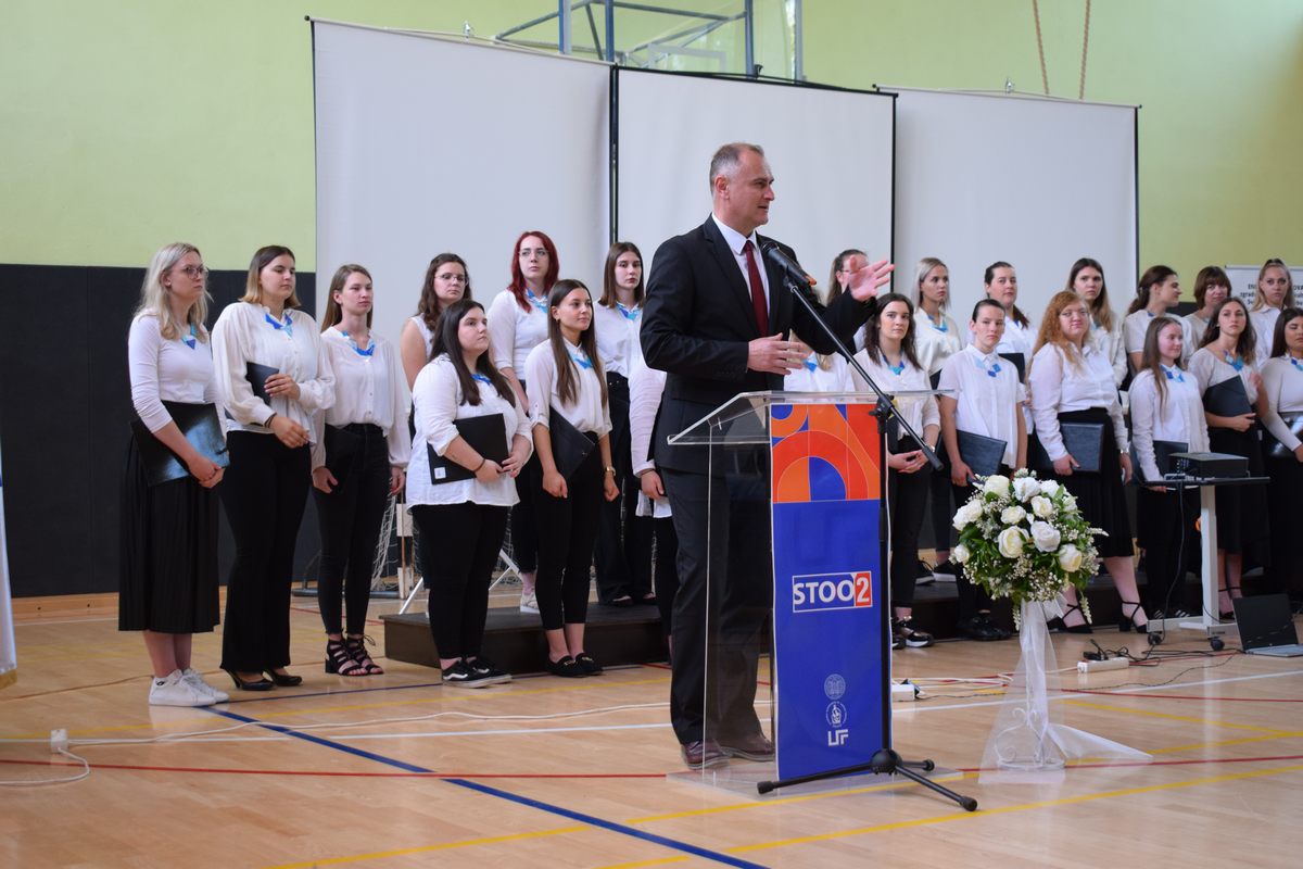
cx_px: 652
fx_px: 2063
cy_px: 434
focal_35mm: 57
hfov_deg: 35.1
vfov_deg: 23.8
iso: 1000
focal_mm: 38
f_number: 4.8
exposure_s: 1/60
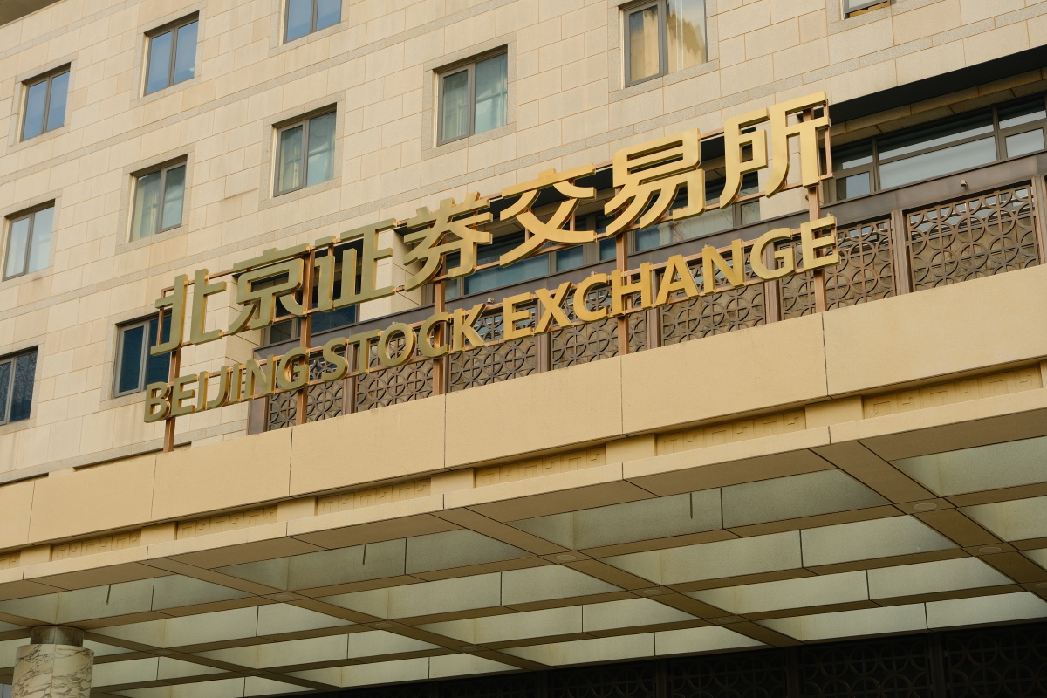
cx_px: 524
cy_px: 349
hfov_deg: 40.3
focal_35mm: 49
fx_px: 1425
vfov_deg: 27.5
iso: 320
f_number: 5.6
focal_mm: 32.5
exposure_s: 1/125
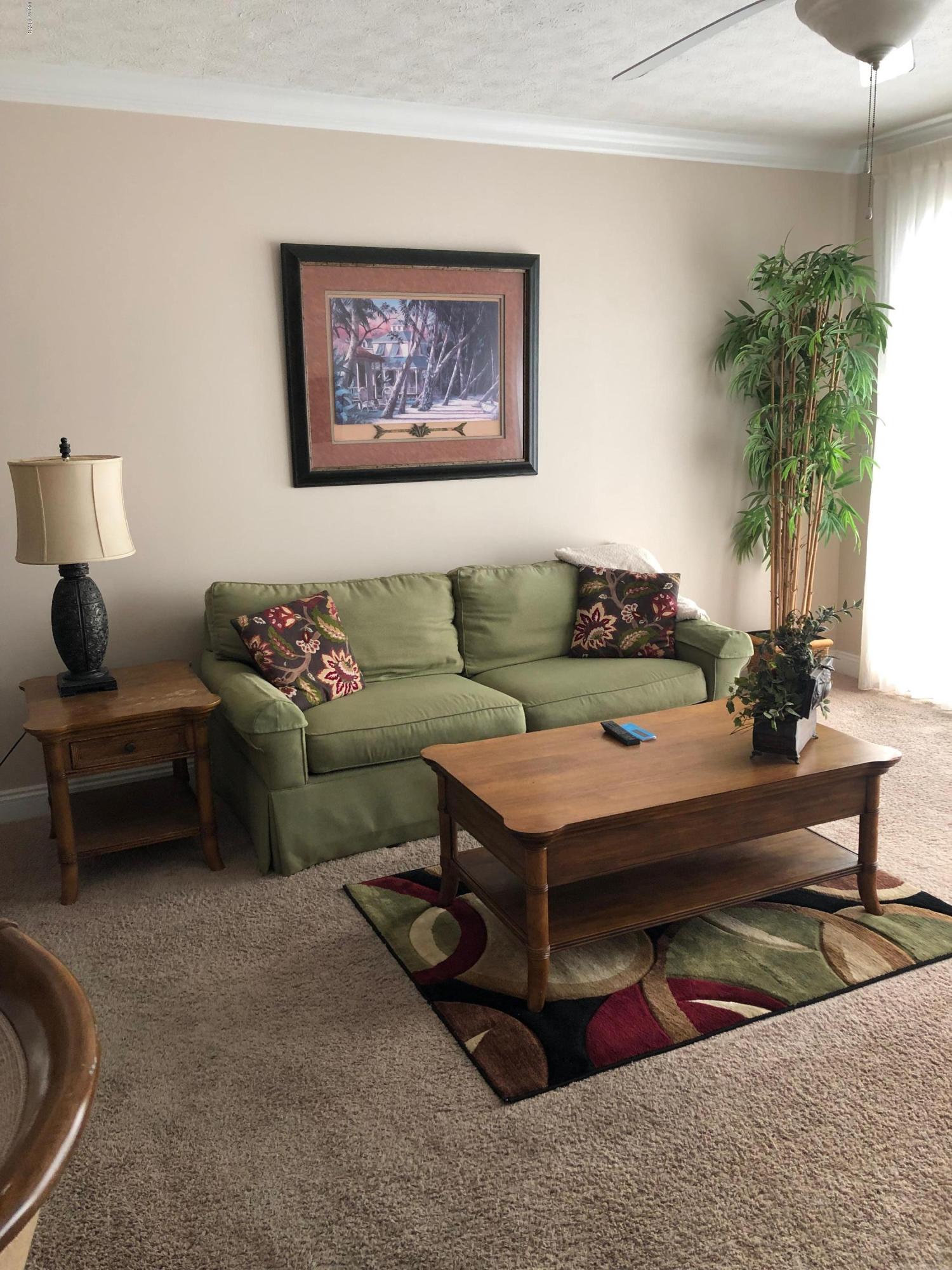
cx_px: 476
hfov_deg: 49.7
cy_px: 635
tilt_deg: -12.5
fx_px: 1027
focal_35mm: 28
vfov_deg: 63.4
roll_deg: +1.4
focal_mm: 3.99
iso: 40
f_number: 1.8
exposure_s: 1/20
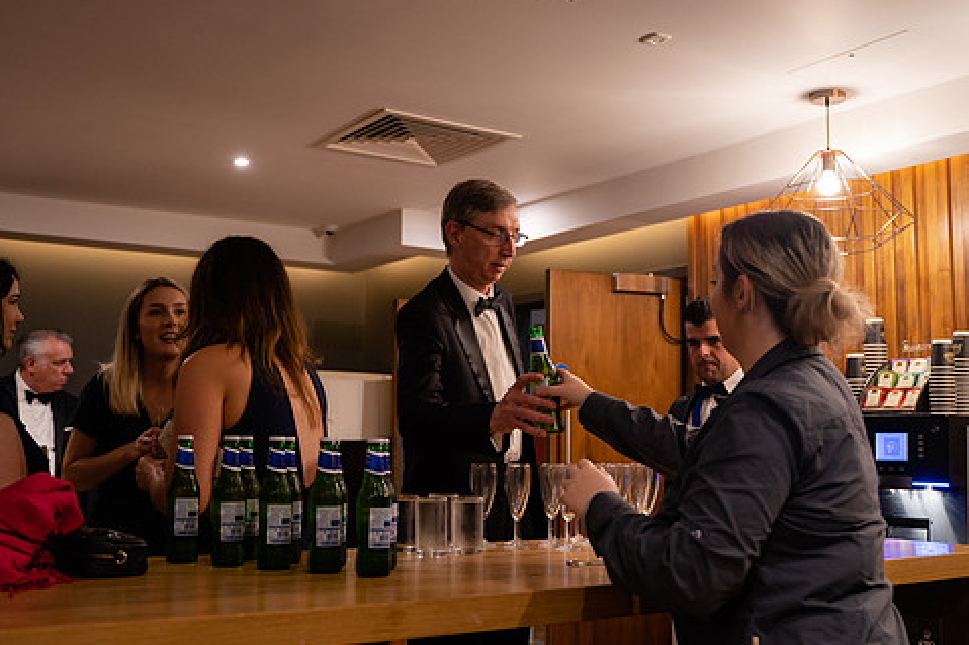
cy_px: 363
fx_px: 1076
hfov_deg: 48.5
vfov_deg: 33.3
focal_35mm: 40
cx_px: 488
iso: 1250
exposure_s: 1/60
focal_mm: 32
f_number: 2.8
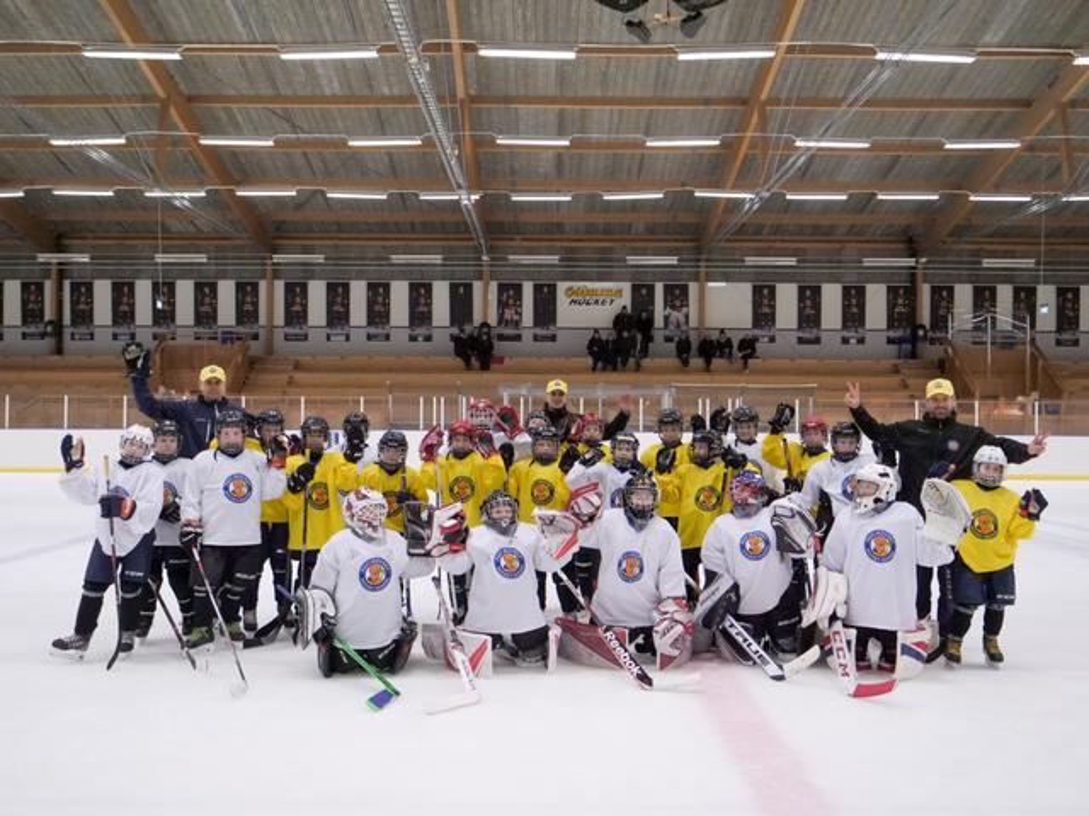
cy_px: 408
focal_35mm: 34
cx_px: 544
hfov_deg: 54.0
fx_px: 1070
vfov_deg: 41.8
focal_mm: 17
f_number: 3.1
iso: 1600
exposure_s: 1/200
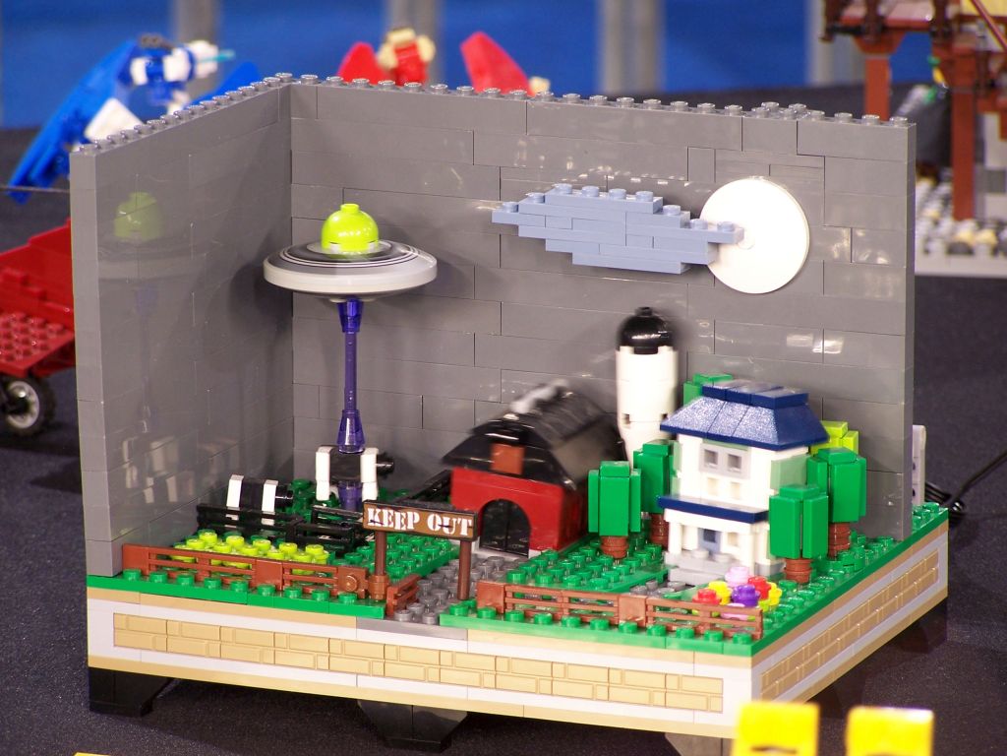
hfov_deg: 9.1
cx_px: 504
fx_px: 6342
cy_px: 378
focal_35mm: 218
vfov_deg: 6.8
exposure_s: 1/2
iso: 80
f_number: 3.2
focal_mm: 36.2
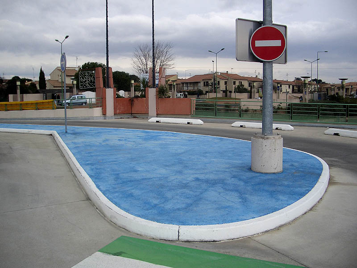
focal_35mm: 35
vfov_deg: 40.7
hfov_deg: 52.6
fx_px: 361
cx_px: 178
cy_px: 134
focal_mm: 5.8
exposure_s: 1/640
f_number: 2.6
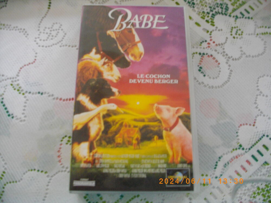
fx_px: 251
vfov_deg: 44.2
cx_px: 136
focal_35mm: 32
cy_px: 102
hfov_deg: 56.8
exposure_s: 1/50
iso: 257
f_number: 2.9
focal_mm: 5.7
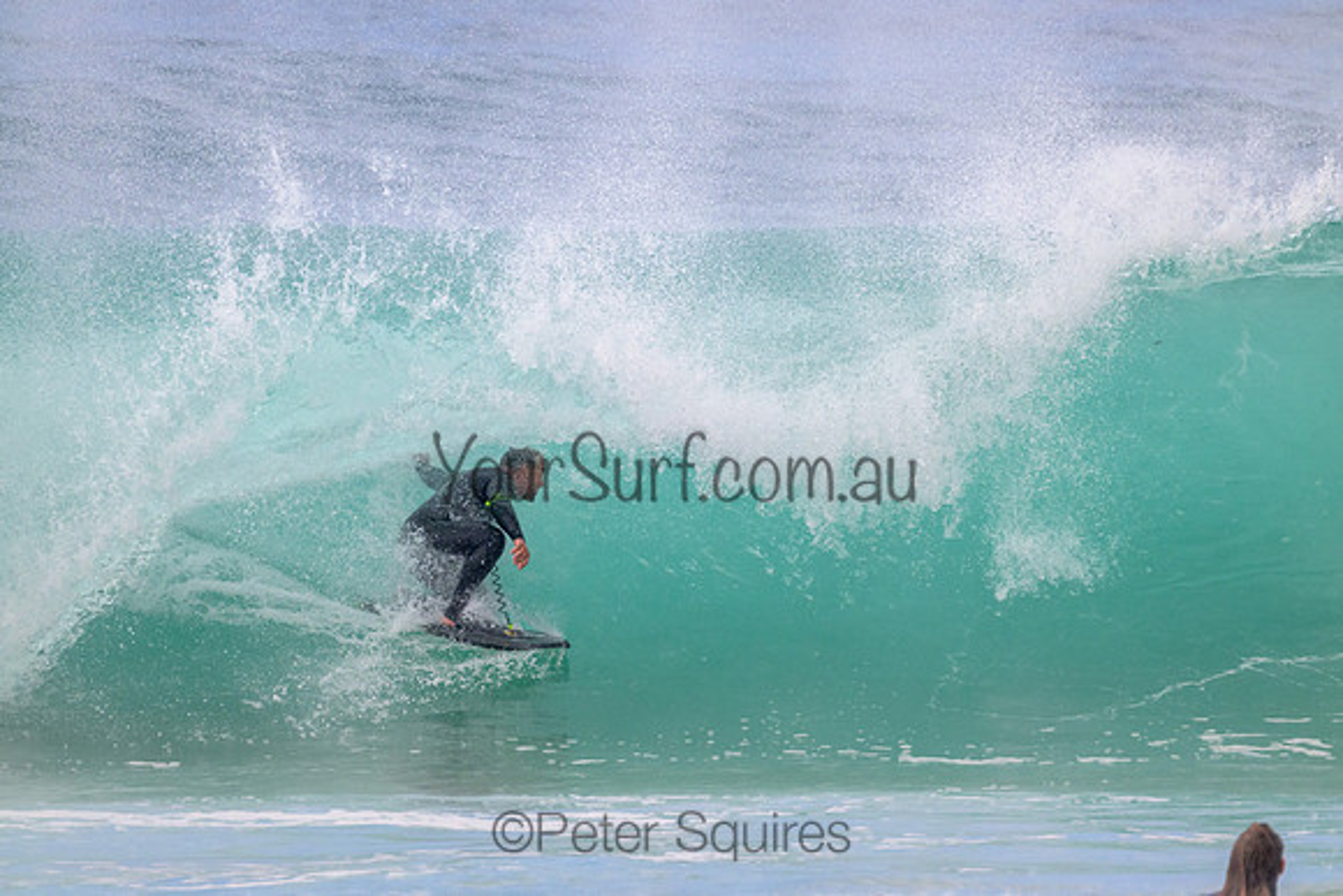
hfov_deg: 2.6
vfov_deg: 1.7
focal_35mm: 800
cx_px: 672
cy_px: 448
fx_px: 29850
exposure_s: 1/2000
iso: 1600
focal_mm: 800
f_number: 11
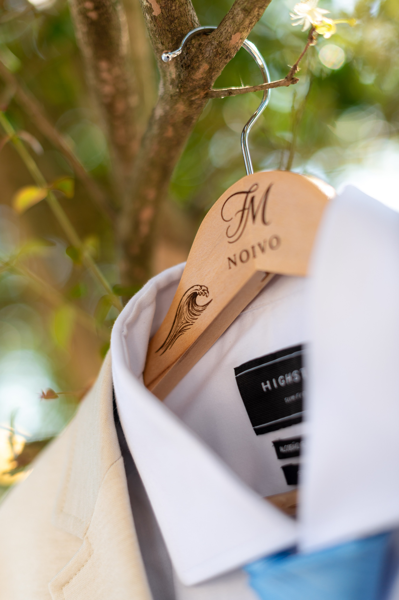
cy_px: 300
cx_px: 200
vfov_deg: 39.6
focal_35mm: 50
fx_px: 832
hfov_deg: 27.0
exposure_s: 1/640
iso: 125
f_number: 1.8
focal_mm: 50
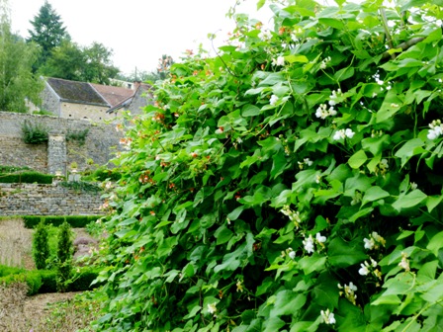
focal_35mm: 69
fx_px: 883
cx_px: 222
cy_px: 166
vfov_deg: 21.3
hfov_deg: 28.2
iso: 125
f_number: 4.6
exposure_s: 1/80
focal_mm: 12.3
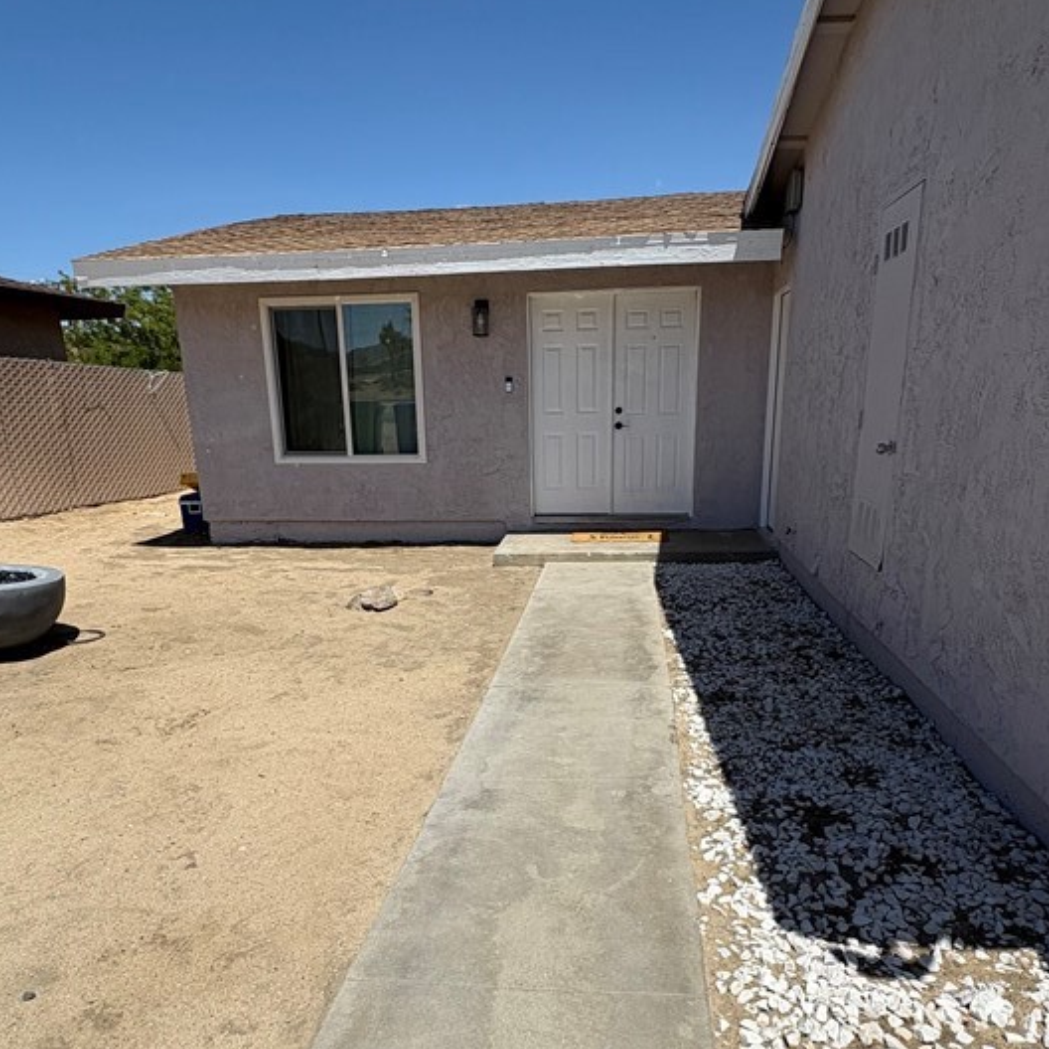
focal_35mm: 24
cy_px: 646
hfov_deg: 65.0
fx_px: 823
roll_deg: +1.4
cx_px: 526
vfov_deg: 64.2
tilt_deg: -17.3
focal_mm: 2.22
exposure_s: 1/3906
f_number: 2.2
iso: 50
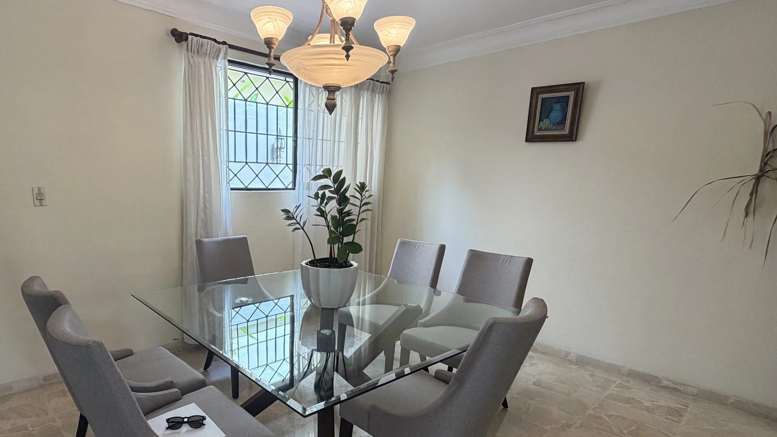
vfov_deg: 52.9
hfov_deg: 82.5
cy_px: 276
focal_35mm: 21
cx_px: 298
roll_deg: -0.8
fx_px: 433
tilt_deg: -12.5
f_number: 2.2
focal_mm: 2.22
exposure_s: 1/120
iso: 250
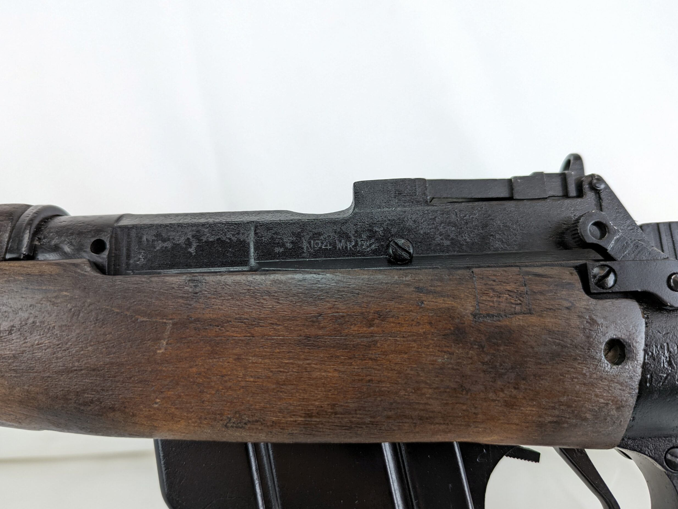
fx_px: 490
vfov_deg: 54.9
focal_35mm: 25
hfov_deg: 69.4
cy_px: 252
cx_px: 330
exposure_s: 1/100
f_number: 1.85
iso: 63
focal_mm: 6.81
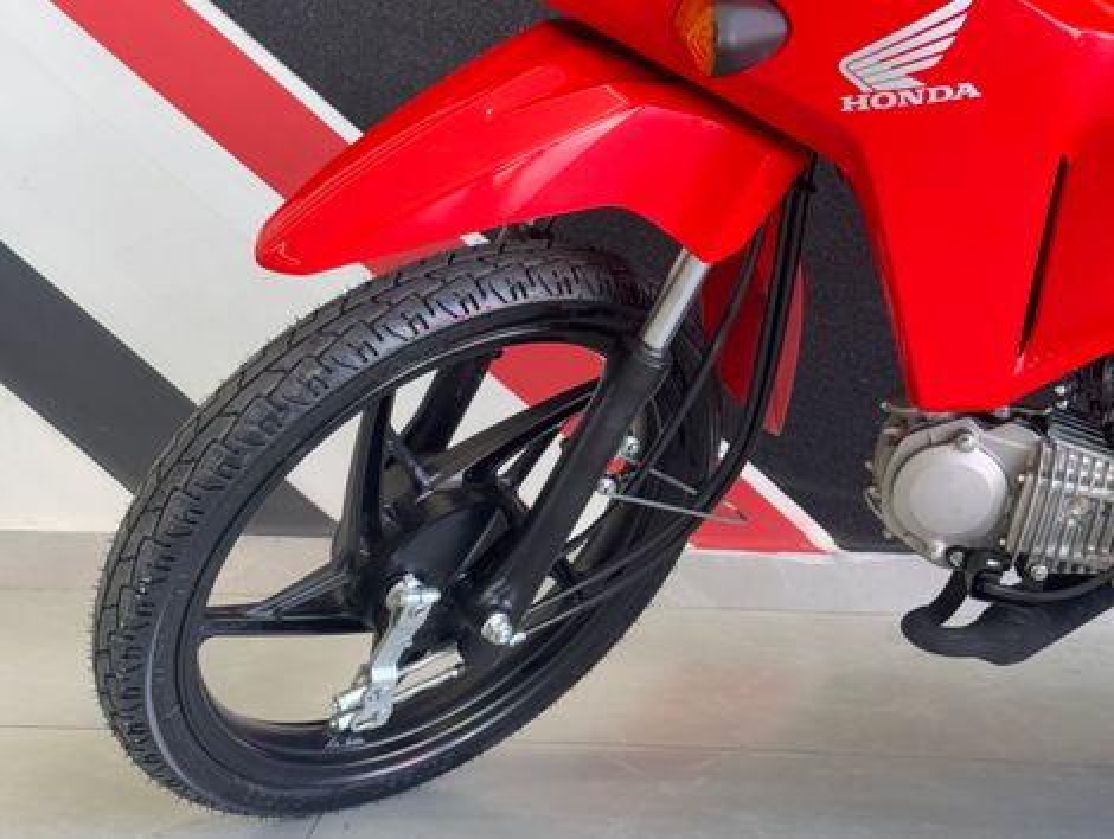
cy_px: 420
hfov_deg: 39.6
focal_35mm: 48
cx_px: 557
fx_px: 1547
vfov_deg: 30.3
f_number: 1.78
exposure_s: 1/60
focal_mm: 6.76
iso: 100
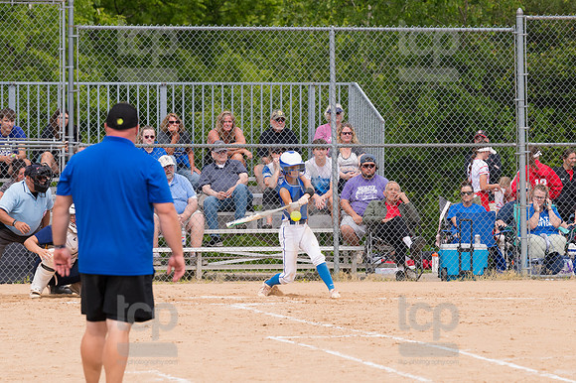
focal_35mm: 300
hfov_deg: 6.9
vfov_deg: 4.6
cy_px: 192
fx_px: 4797
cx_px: 288
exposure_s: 1/1600
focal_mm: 200
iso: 320
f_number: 5.6
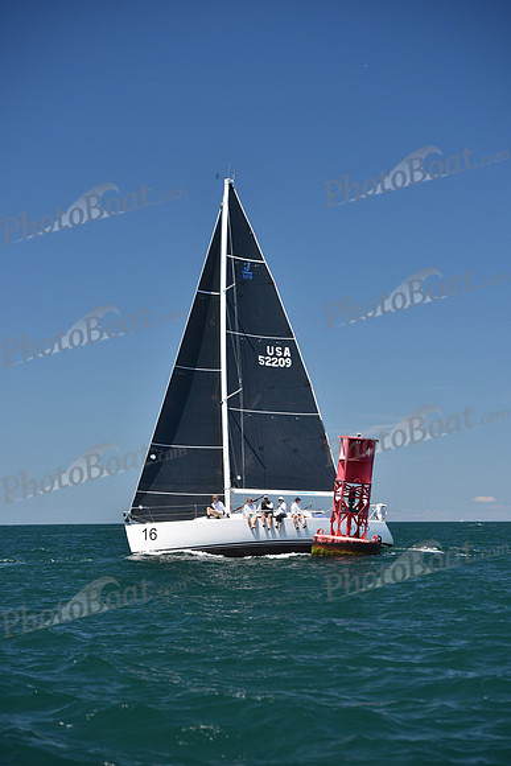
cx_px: 256
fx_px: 2085
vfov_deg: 20.8
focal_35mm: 98
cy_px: 383
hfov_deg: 14.0
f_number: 4.5
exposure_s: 1/800
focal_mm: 98
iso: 250
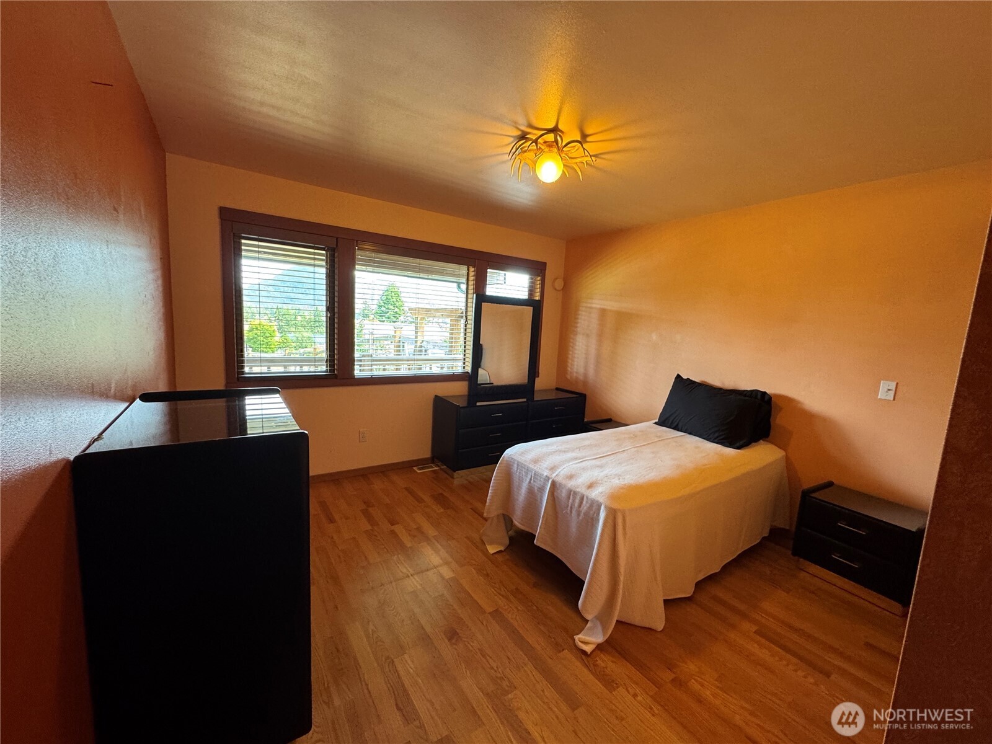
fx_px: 401
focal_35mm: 14
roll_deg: -3.7
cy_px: 372
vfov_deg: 85.7
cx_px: 496
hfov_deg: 102.1
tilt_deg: -7.9
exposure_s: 1/60
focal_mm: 2.22
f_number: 2.2
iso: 200
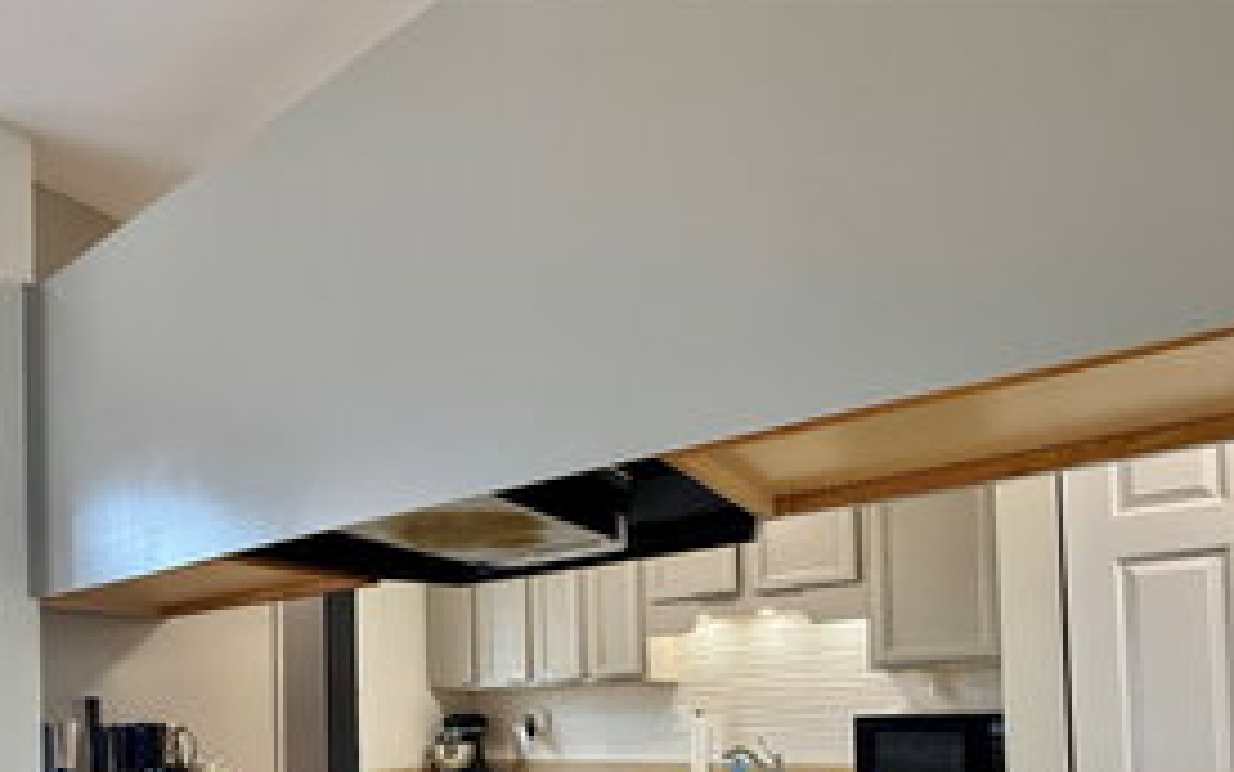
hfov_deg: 77.1
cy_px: 696
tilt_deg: +1.3
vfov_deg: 47.6
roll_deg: +1.7
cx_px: 630
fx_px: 774
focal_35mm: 23
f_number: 2.2
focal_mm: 2.22
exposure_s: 1/120
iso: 250
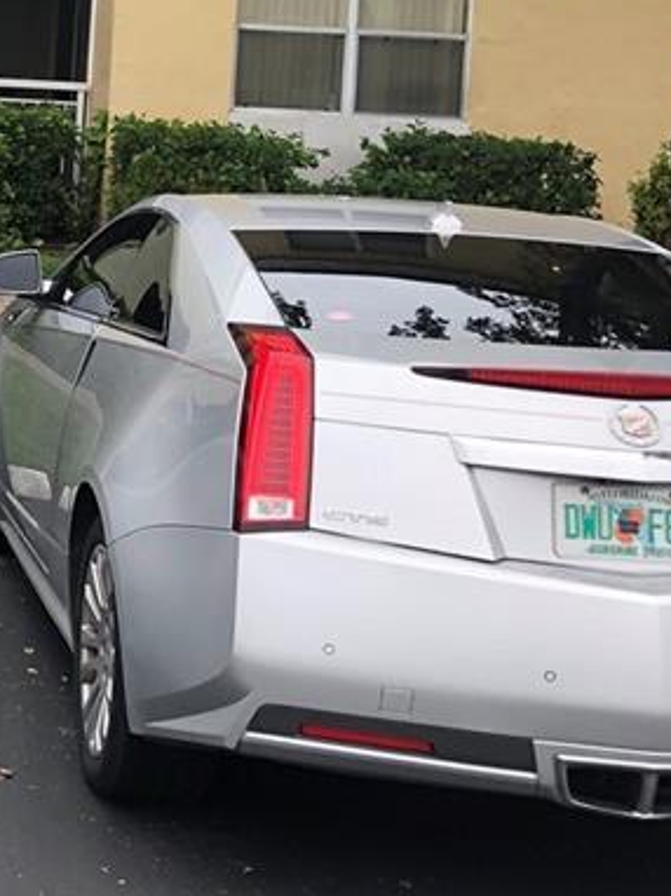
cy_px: 145
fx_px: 2277
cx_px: -350
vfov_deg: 21.9
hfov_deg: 15.4
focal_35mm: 88
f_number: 1.8
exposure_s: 1/437
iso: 20
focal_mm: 3.99
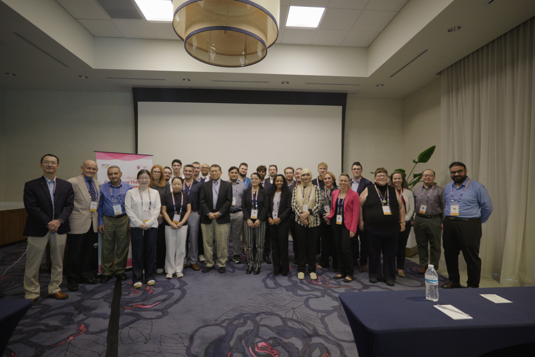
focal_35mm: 18
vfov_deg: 67.4
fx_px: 267
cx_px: 268
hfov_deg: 90.0
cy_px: 178
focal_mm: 18
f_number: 1.8
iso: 2000
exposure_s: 1/100
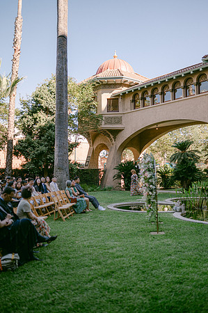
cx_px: 104
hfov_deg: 37.8
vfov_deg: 54.5
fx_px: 304
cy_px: 156
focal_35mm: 35
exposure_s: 1/3200
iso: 100
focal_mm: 35
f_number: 1.4
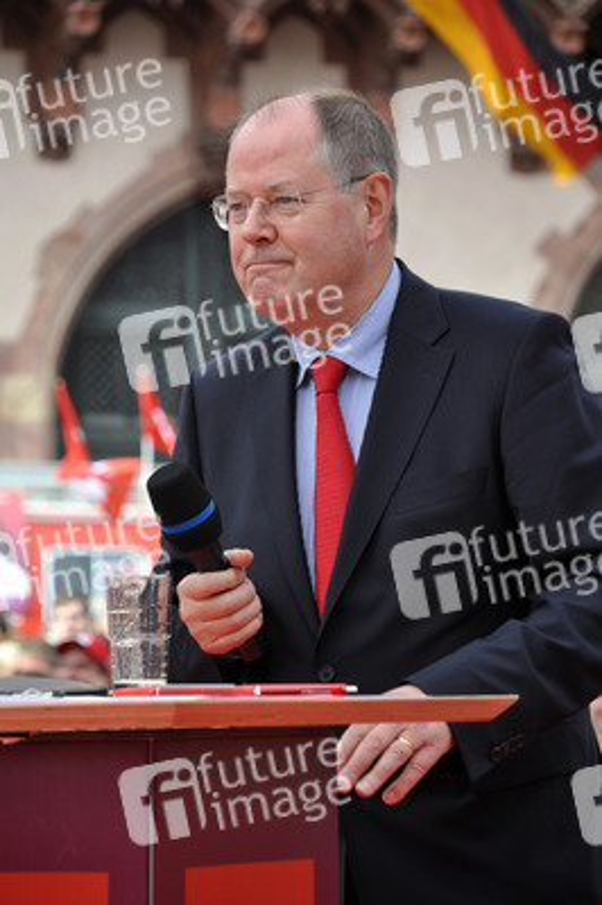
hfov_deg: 7.6
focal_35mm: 180
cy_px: 452
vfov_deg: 11.4
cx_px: 301
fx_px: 4522
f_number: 5.6
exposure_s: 1/320
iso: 400
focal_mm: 120
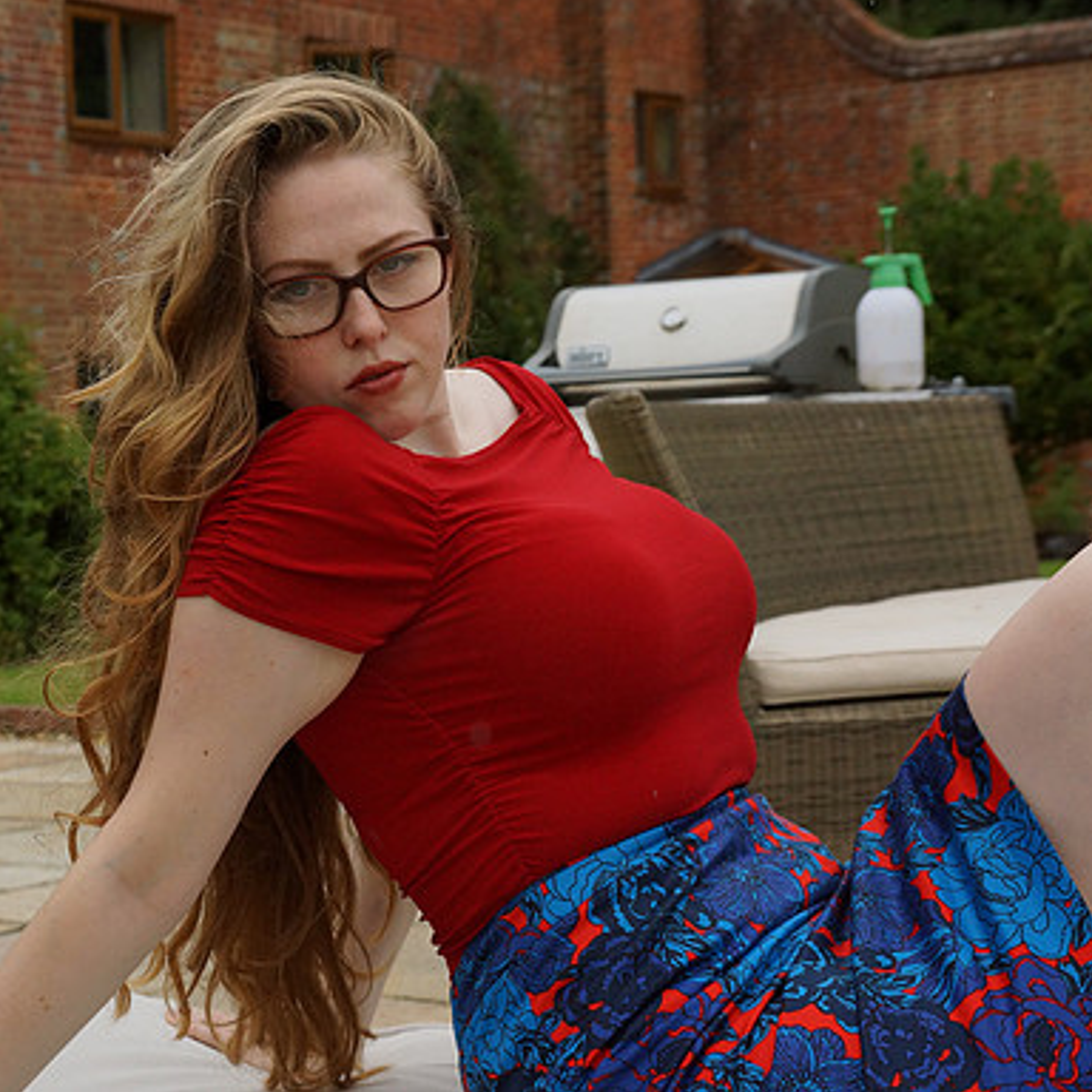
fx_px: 3092
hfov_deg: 19.9
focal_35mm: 87
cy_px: 545
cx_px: 276
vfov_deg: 20.0
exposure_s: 1/1600
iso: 800
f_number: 7.1
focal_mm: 45
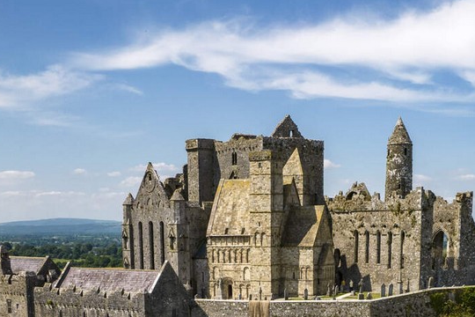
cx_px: 280
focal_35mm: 57
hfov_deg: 35.0
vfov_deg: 21.5
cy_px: 409
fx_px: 752
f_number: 2.8
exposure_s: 1/160
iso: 110
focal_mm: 8.38
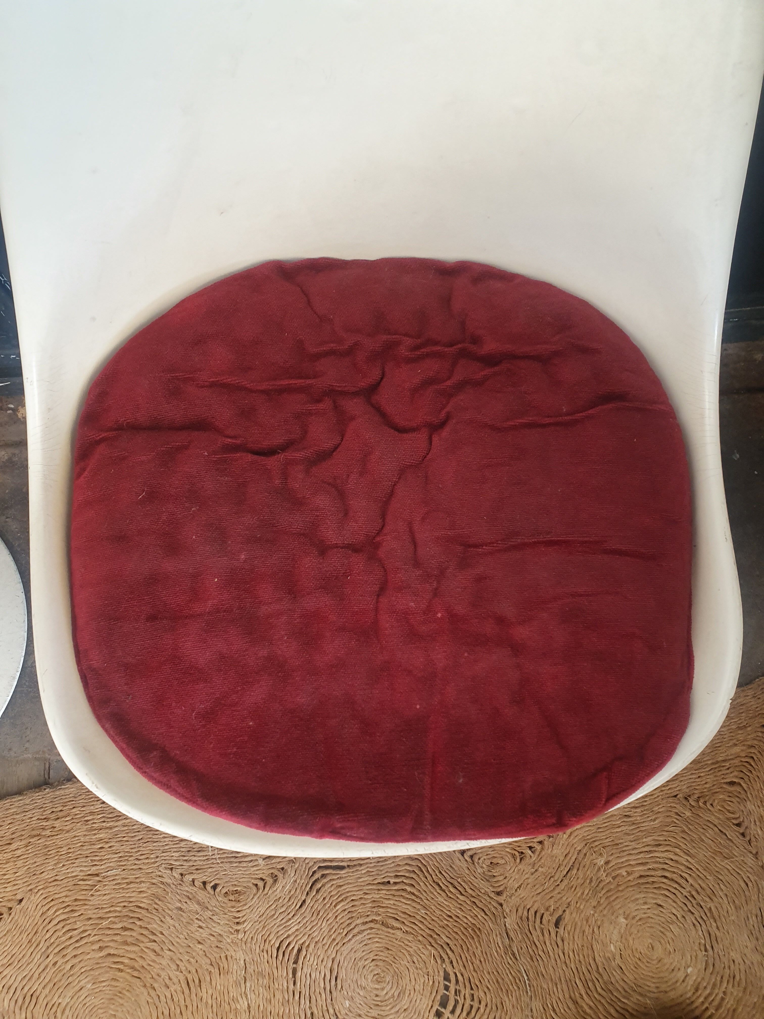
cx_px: 382
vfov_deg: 67.3
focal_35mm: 26
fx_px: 765
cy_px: 510
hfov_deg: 53.1
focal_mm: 4.32
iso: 250
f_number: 2.4
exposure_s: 1/100
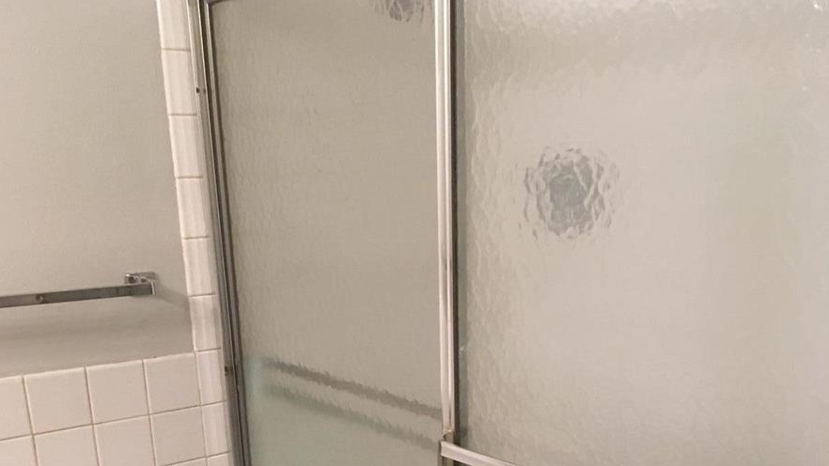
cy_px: 475
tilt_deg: -19.7
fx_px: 945
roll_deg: +1.9
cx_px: 414
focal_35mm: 43
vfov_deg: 26.1
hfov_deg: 47.4
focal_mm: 4.15
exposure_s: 1/30
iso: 125
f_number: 2.2
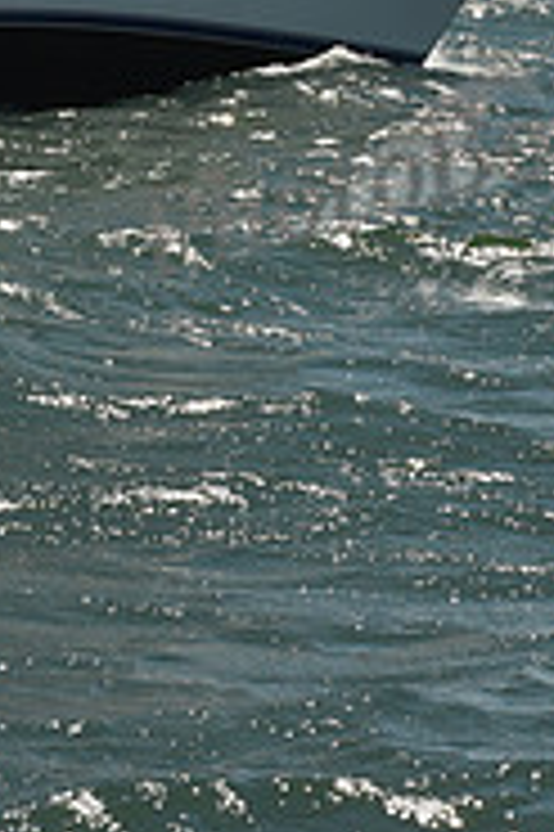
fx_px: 5087
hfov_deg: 6.2
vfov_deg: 9.1
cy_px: -463
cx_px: -92
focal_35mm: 220
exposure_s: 1/800
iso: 320
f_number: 14
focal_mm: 70
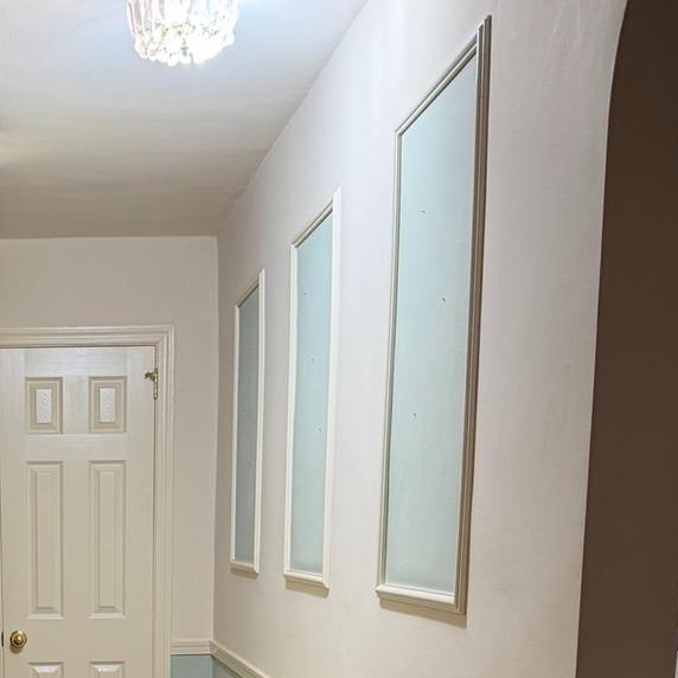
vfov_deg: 27.6
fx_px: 1263
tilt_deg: -9.0
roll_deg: +1.1
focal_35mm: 57
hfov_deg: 28.5
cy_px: 734
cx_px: 28
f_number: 1.78
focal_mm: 6.76
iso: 250
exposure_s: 1/60
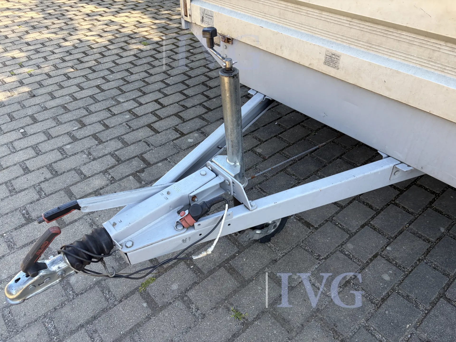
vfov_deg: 53.1
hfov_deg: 67.3
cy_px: 171
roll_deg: +4.9
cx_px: 228
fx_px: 343
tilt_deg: -38.2
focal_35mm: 26
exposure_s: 1/462
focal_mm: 5.96
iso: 64
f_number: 1.6
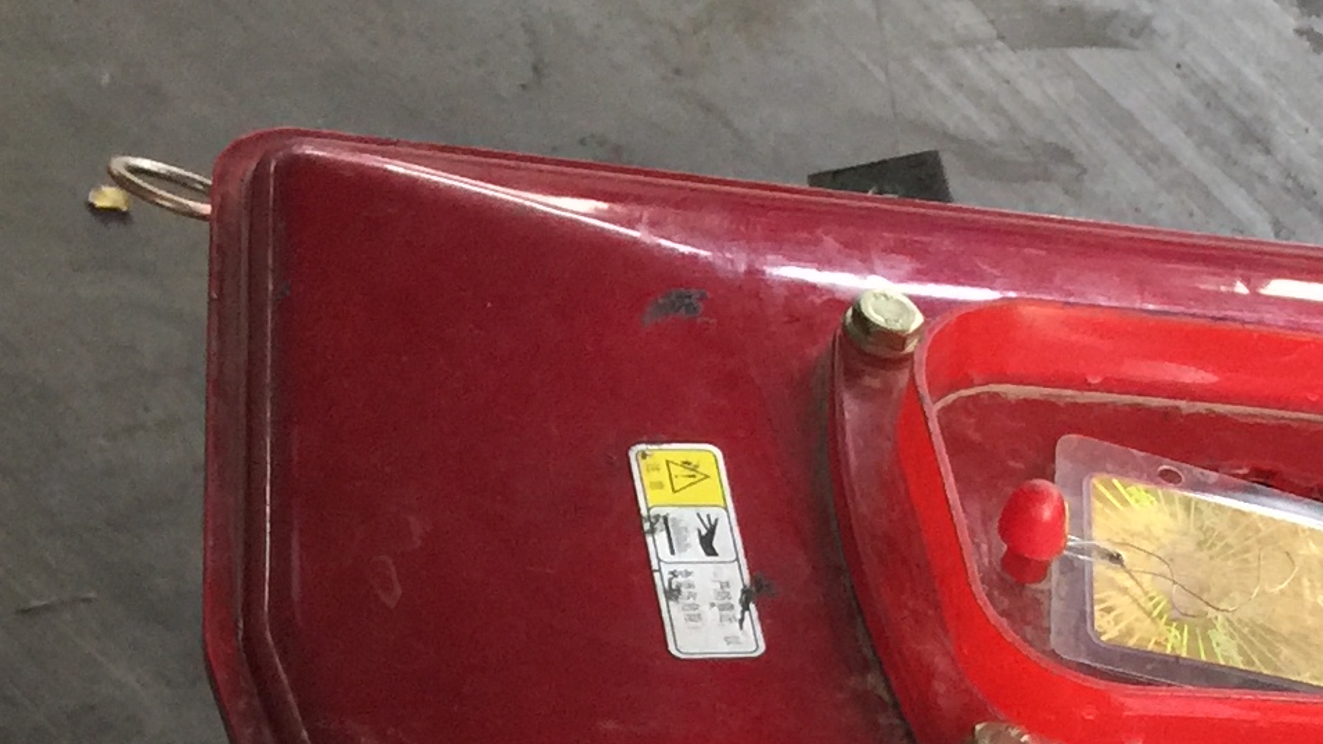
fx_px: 3788
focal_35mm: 108
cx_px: 2163
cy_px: 1624
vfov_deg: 10.1
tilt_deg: -49.5
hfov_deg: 17.2
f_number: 2.2
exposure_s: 1/33
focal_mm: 4.15
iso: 64
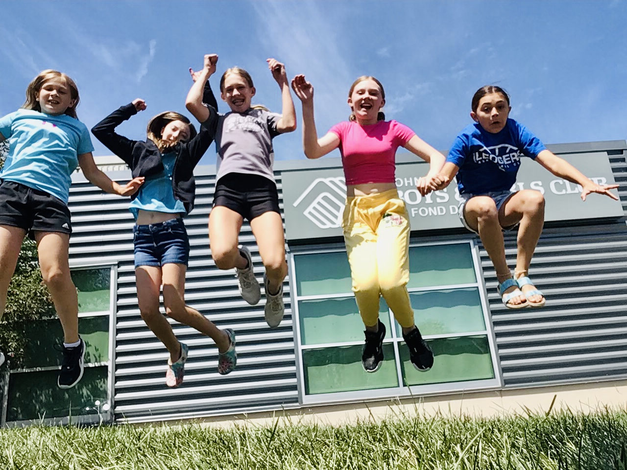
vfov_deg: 45.4
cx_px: 314
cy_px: 235
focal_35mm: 31
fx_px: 562
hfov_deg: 58.4
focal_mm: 2.15
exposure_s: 1/1789
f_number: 2.4
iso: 50
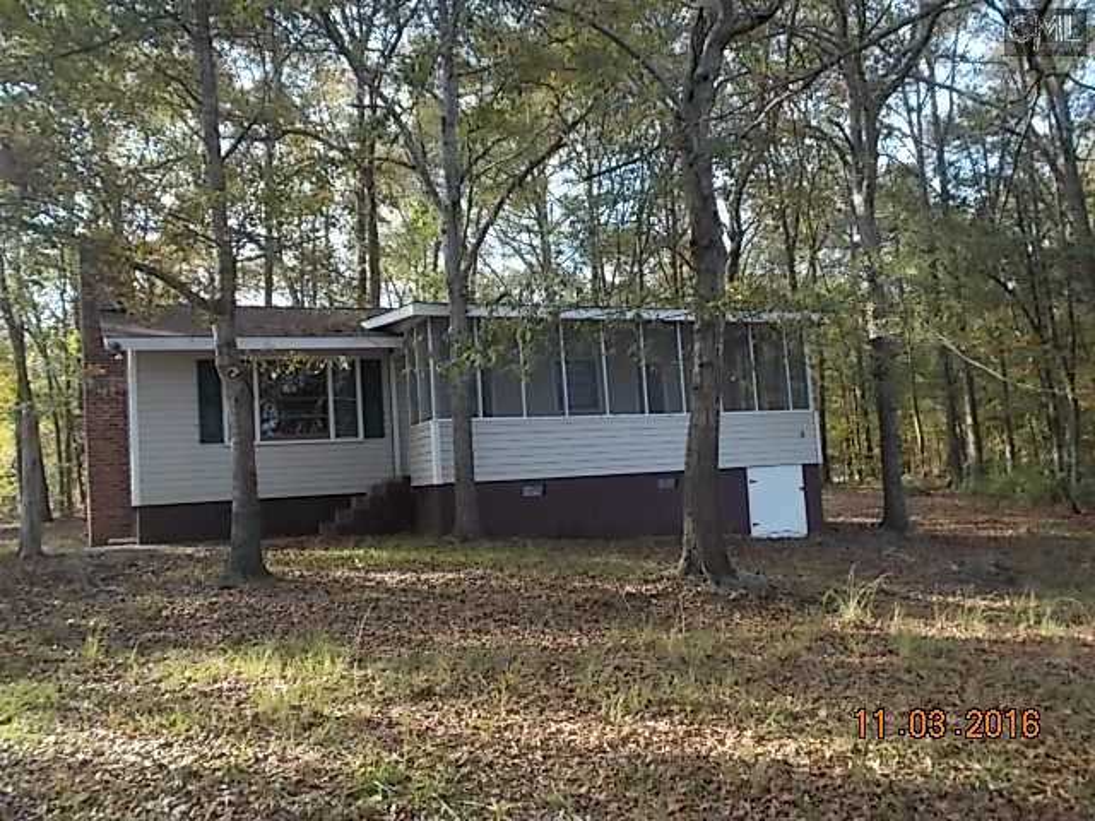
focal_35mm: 34
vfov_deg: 41.8
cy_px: 410
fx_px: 1076
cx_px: 548
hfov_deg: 54.0
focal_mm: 6
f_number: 3.6
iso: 80
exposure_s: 1/100
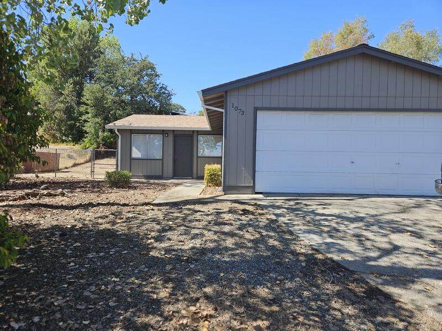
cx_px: 221
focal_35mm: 23
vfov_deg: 58.9
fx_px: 294
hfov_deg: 73.9
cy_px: 166
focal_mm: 5.4
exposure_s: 1/845
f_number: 1.8
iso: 25
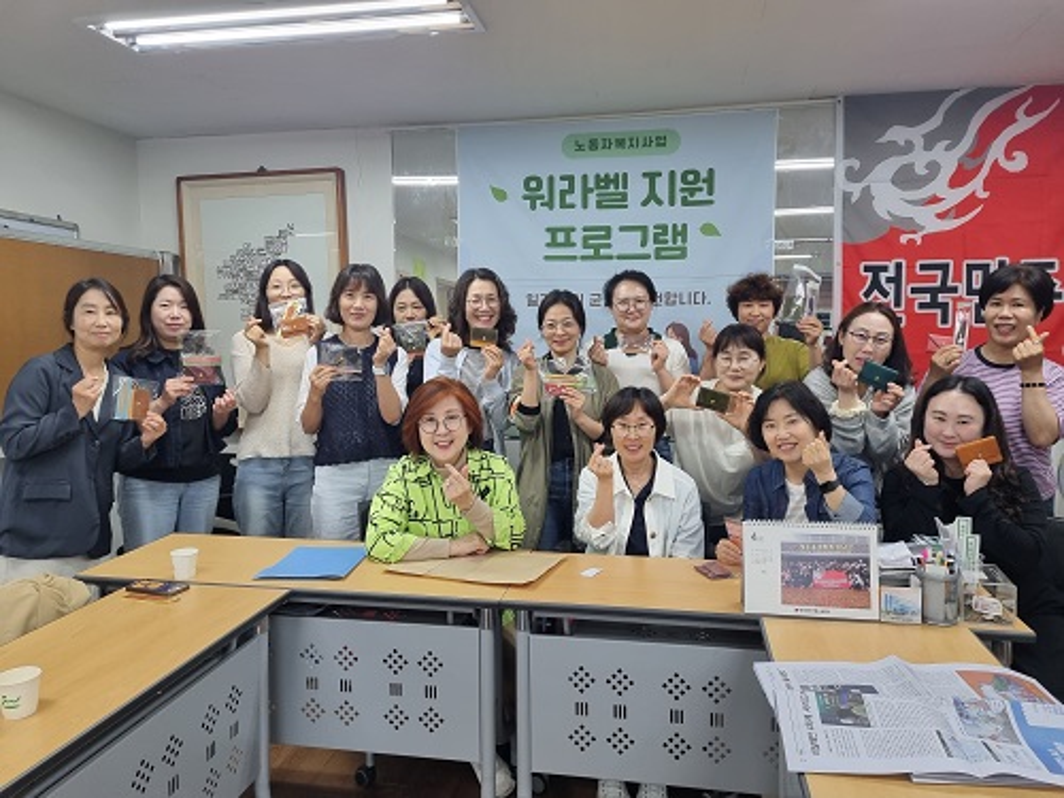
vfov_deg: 53.1
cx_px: 532
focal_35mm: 26
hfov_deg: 67.3
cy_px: 399
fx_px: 799
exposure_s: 1/120
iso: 200
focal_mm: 5.4
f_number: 1.8
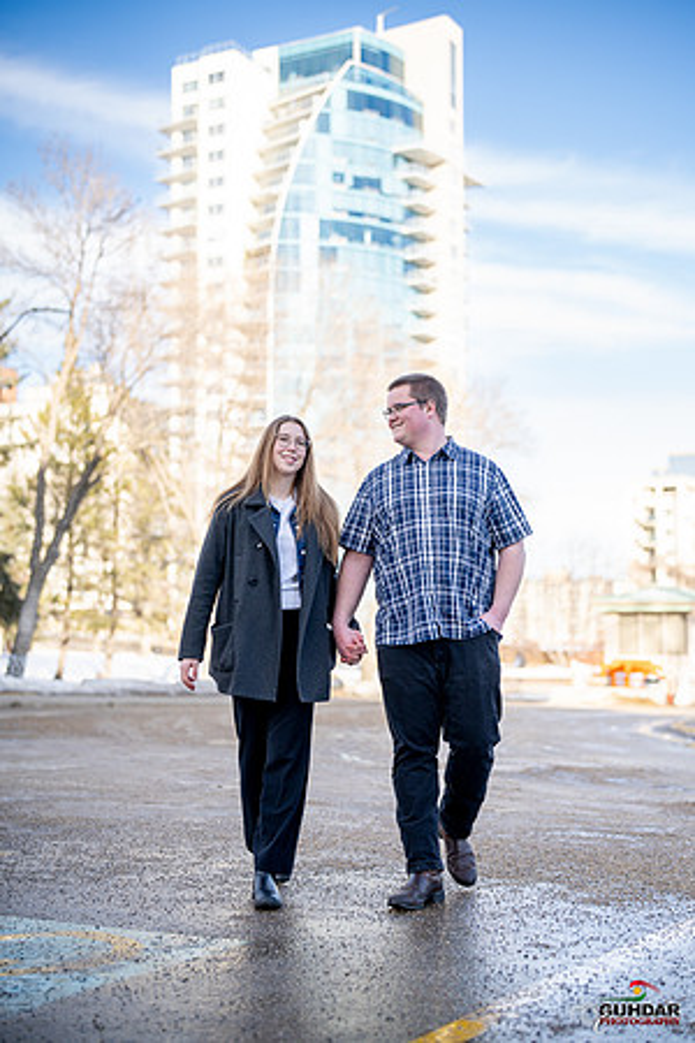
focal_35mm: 50
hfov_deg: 27.0
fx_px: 1448
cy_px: 522
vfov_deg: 39.6
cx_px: 348
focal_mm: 50
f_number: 1.8
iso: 400
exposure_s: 1/6400
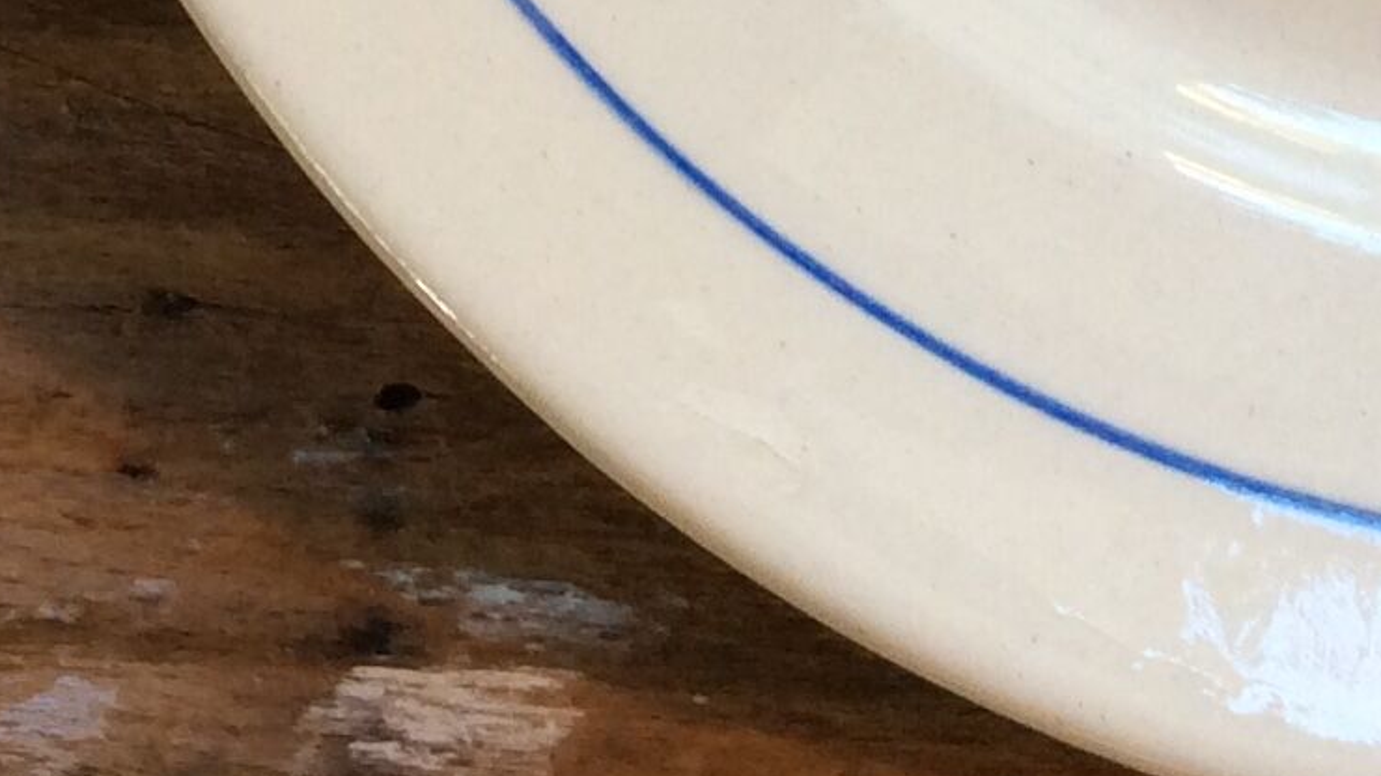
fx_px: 4467
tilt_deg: -82.9
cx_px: 427
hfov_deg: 17.5
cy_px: -737
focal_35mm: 122
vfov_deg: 9.3
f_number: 2.4
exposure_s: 1/33
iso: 32
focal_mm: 3.3
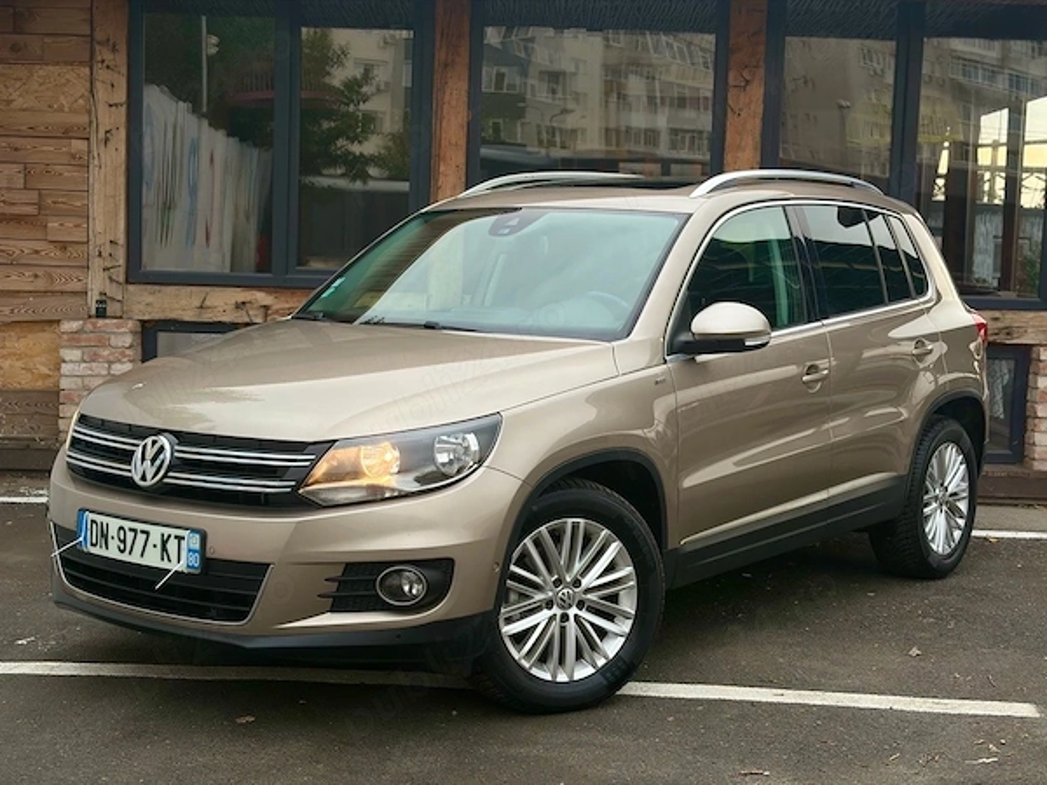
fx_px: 1573
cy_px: 392
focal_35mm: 52
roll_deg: -1.5
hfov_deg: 36.8
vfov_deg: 28.0
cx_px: 524
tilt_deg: -4.8
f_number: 1.6
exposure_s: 1/87
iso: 50
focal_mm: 5.96
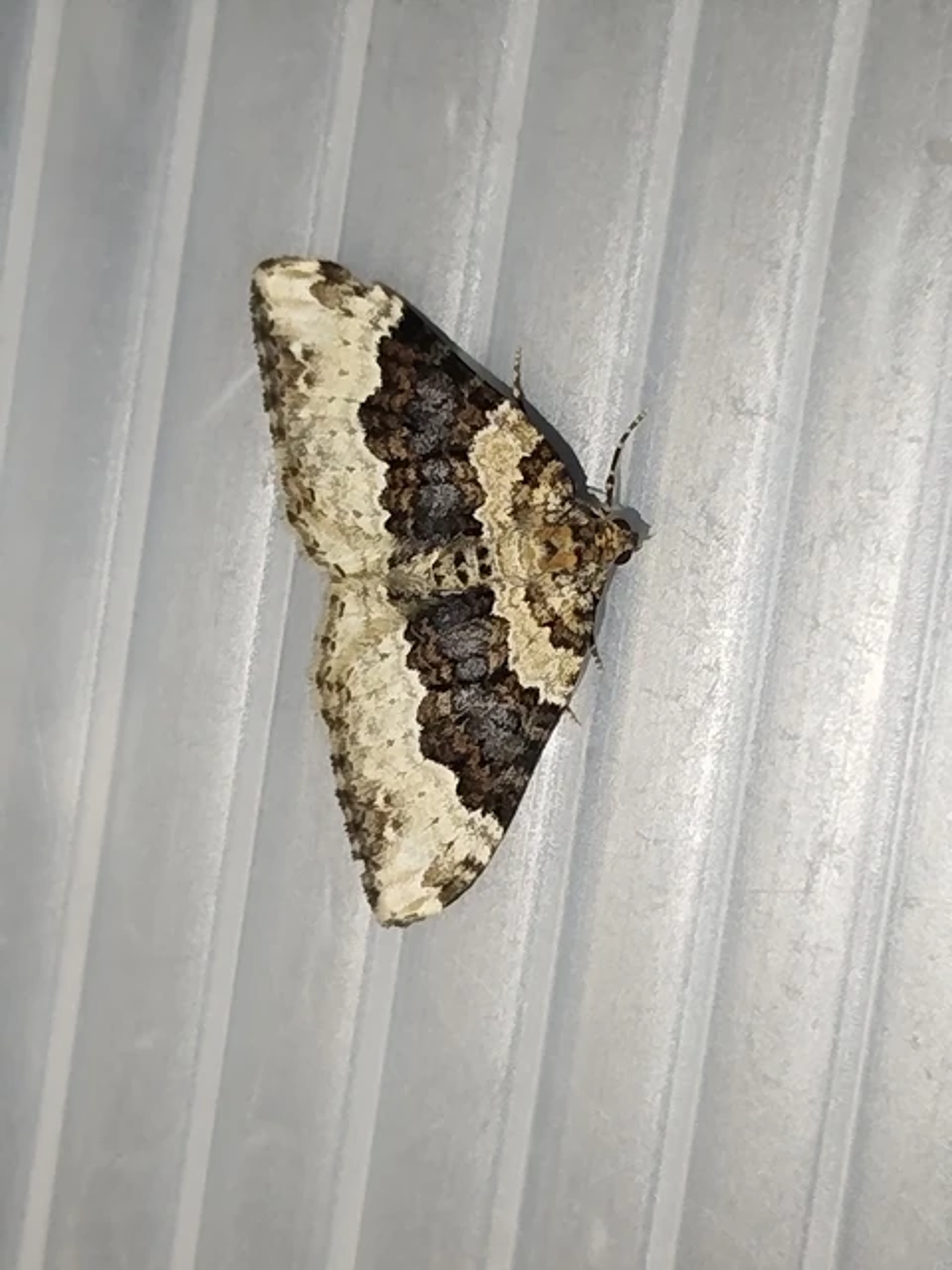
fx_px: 3410
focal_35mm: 93
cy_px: 635
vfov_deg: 21.1
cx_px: 476
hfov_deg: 15.9
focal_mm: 5.31
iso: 125
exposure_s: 1/50
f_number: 1.7
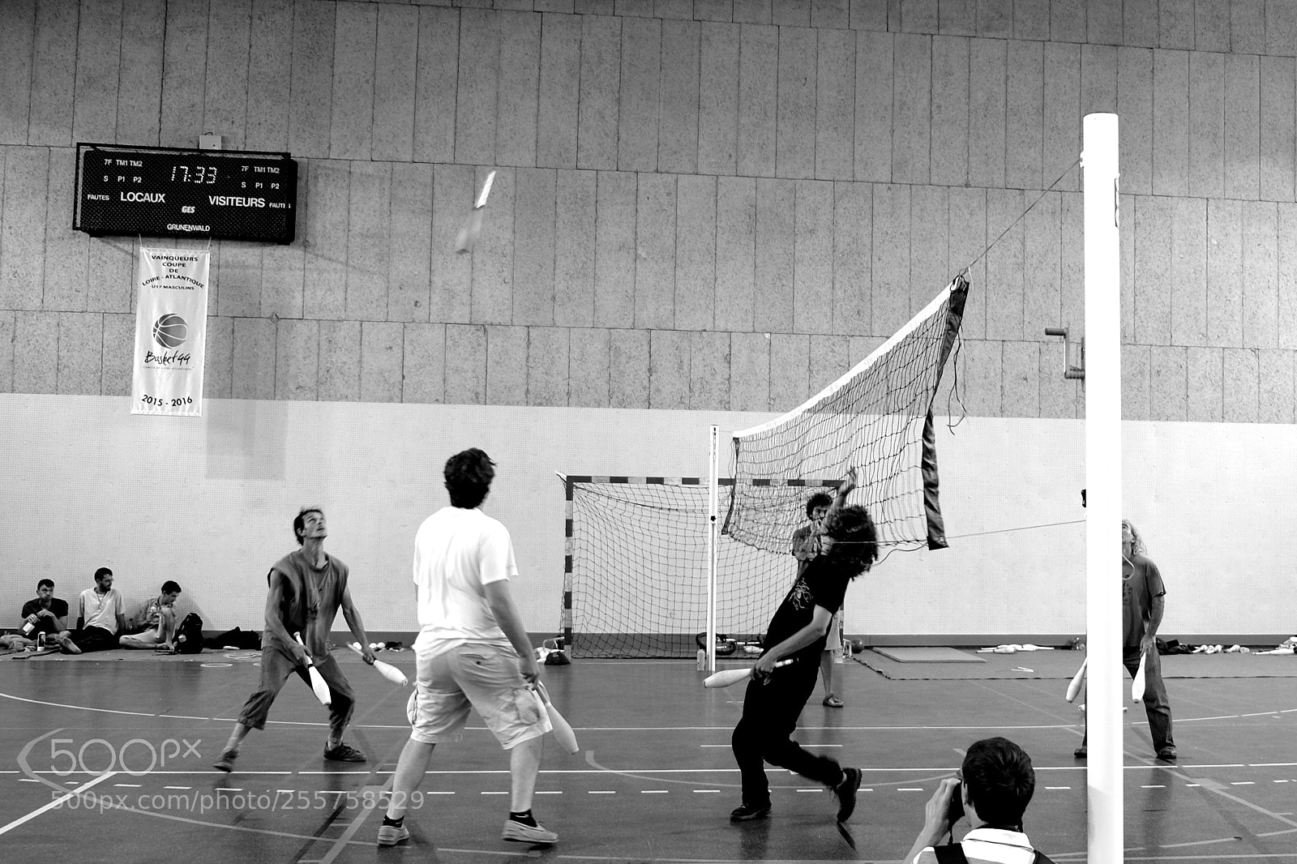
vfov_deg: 47.9
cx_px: 648
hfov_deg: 67.4
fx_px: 972
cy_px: 432
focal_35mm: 27
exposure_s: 1/70
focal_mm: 18
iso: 400
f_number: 2.8
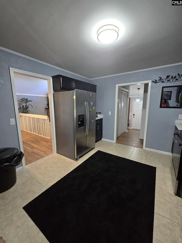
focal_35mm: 13
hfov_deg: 89.9
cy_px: 122
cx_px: 91
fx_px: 91
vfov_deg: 106.2
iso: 500
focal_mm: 2.2
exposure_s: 1/60
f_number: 2.2
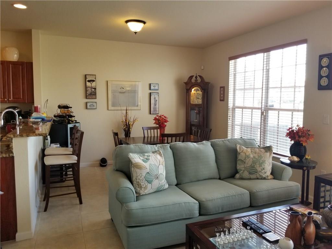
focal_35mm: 26
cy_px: 124
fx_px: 249
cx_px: 166
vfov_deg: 53.1
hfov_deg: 67.3
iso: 100
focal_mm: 4.25
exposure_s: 1/120
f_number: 1.7
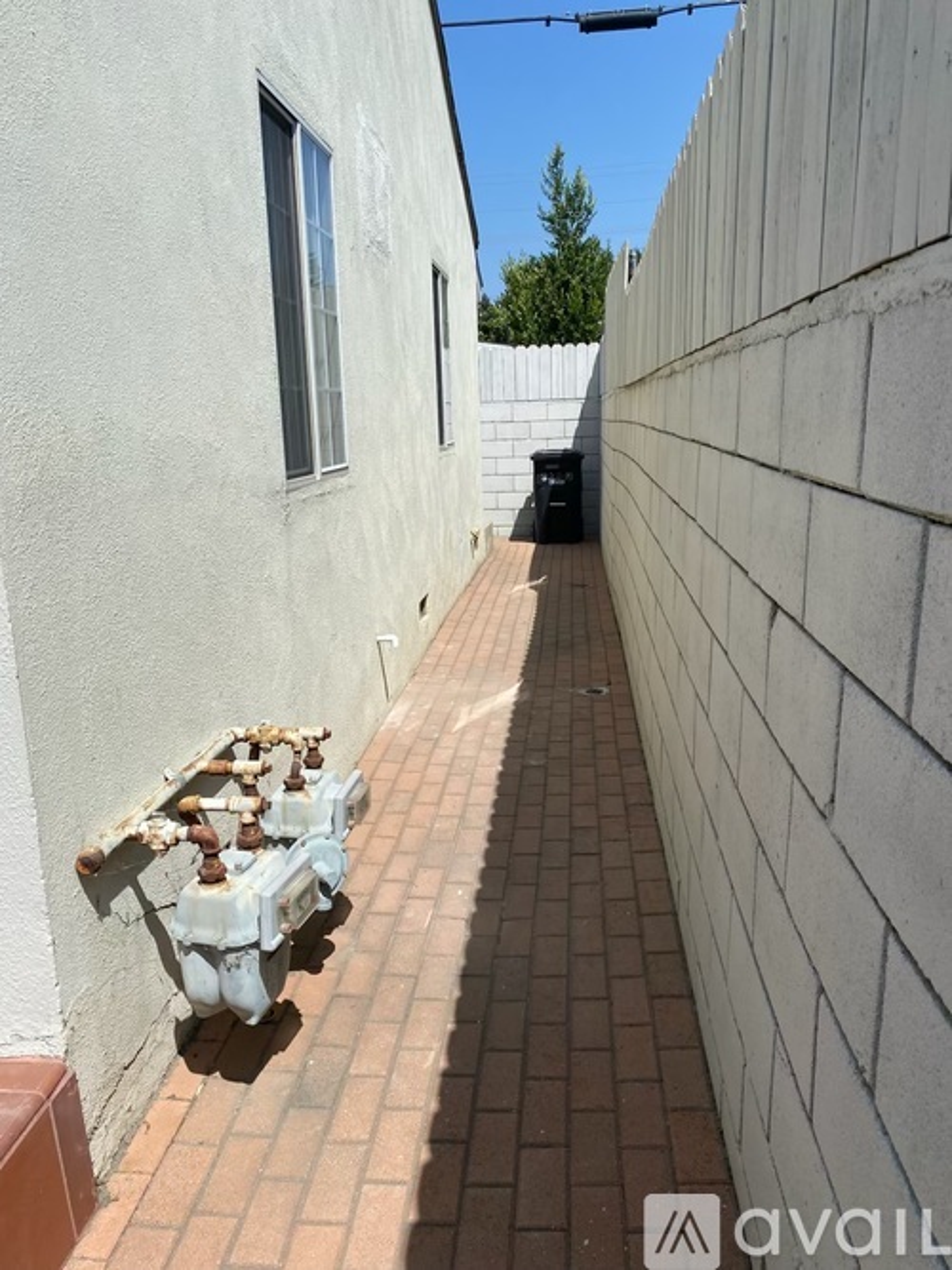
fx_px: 954
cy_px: 635
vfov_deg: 67.3
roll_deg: +2.0
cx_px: 476
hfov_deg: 53.0
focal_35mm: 26
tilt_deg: -14.2
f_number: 1.8
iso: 32
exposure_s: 1/4115
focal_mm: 4.25
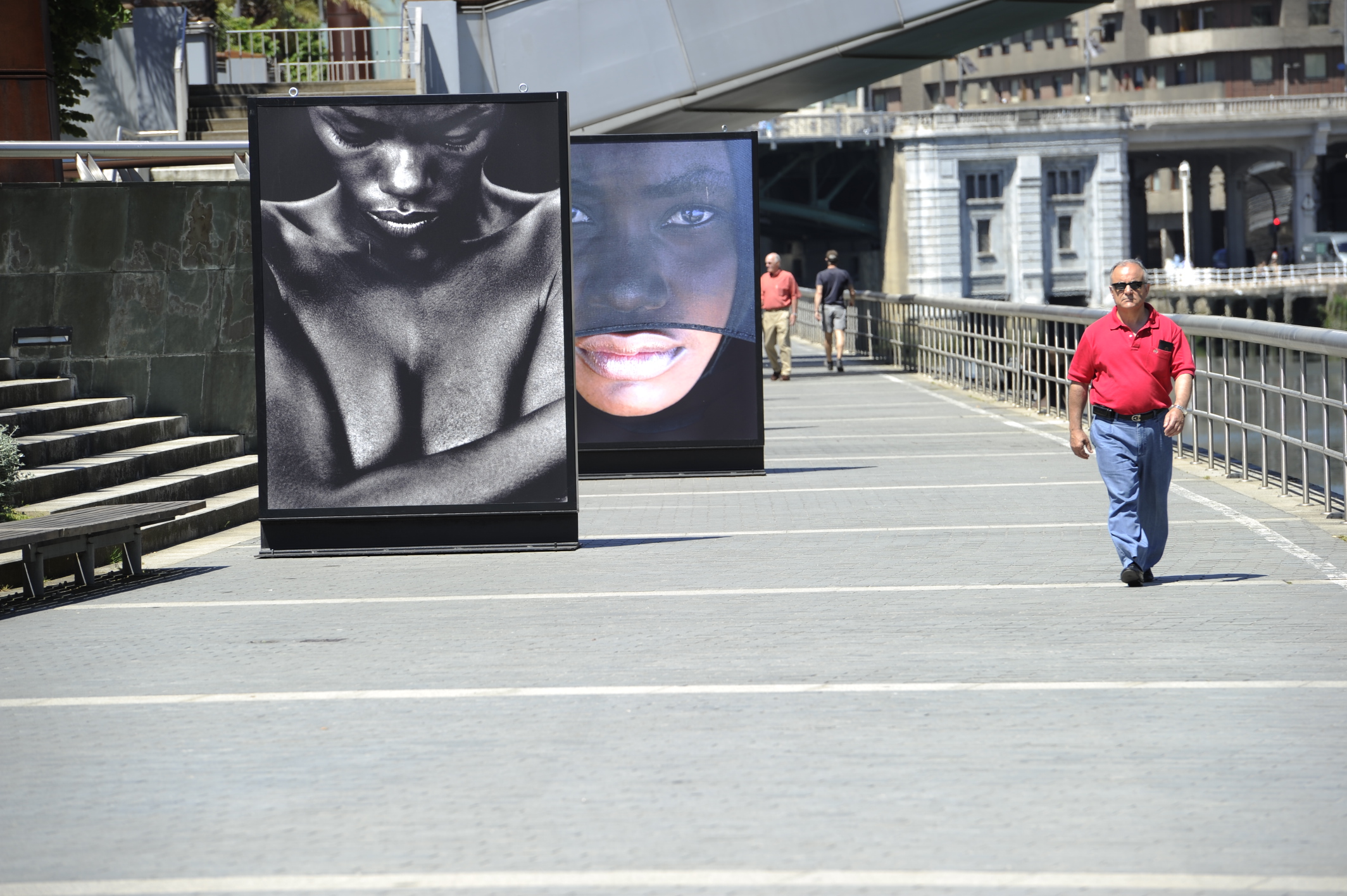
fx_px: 7478
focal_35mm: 200
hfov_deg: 10.3
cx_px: 674
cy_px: 448
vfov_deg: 6.9
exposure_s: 1/250
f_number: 7.1
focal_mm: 200
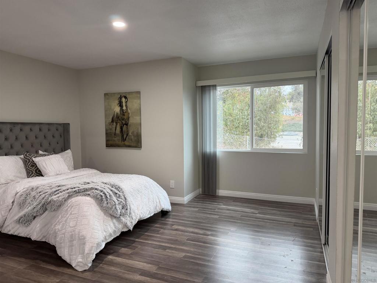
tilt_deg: -2.9
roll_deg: +1.1
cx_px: 188
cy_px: 142
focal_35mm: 24
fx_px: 261
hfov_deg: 71.6
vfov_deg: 56.8
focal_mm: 6.76
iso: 160
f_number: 1.78
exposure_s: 1/60
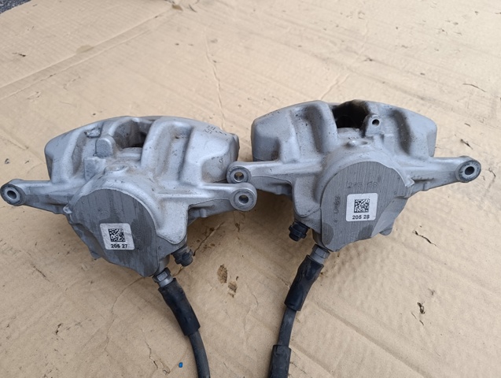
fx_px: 333
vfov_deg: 59.0
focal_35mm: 23
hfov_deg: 73.8
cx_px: 250
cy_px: 189
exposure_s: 1/100
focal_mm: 6.11
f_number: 1.7
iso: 250
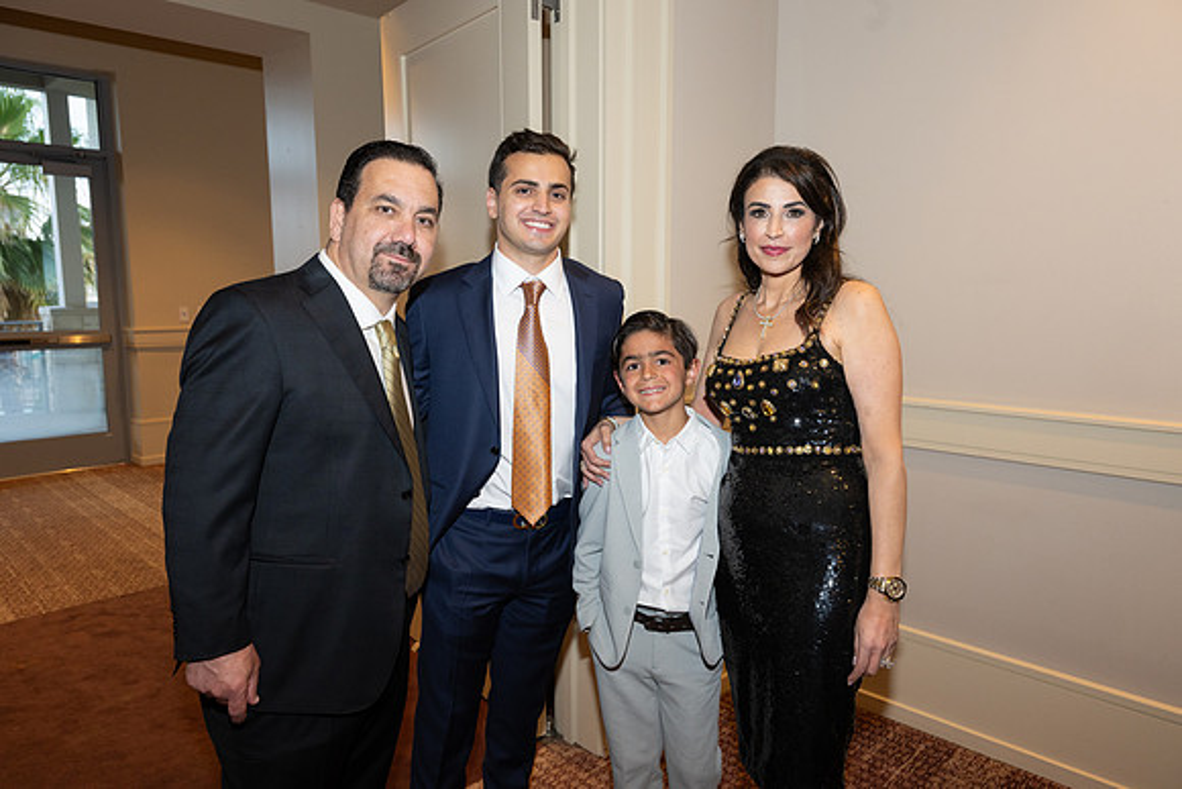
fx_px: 788
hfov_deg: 73.7
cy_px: 394
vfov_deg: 53.2
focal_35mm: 24
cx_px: 591
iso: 800
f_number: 5.6
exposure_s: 1/100
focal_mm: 24
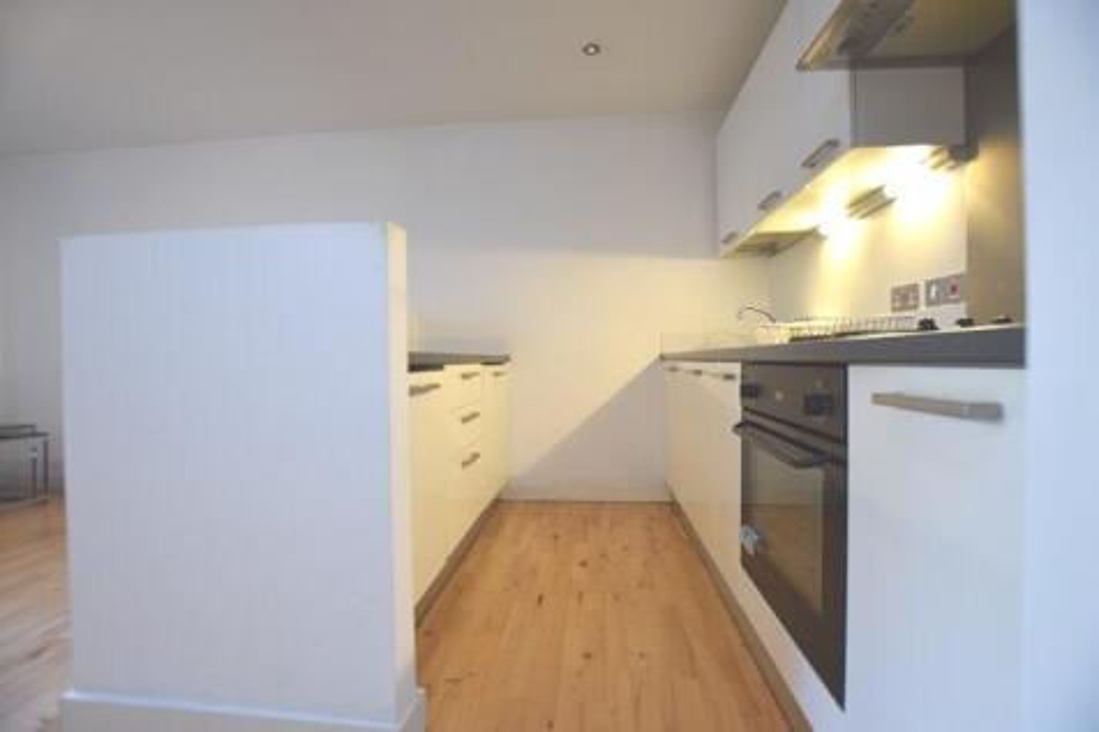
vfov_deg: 77.3
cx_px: 550
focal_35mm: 15
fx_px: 458
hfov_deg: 100.4
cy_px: 366
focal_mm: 10
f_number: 4
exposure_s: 1/60
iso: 720
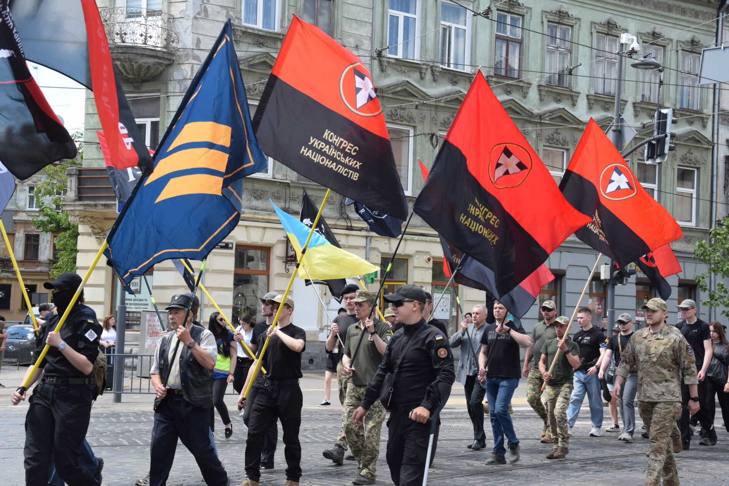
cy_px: 243
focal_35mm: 60
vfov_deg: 22.6
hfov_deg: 33.4
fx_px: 1215
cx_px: 364
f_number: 8
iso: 360
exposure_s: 1/250
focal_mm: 40
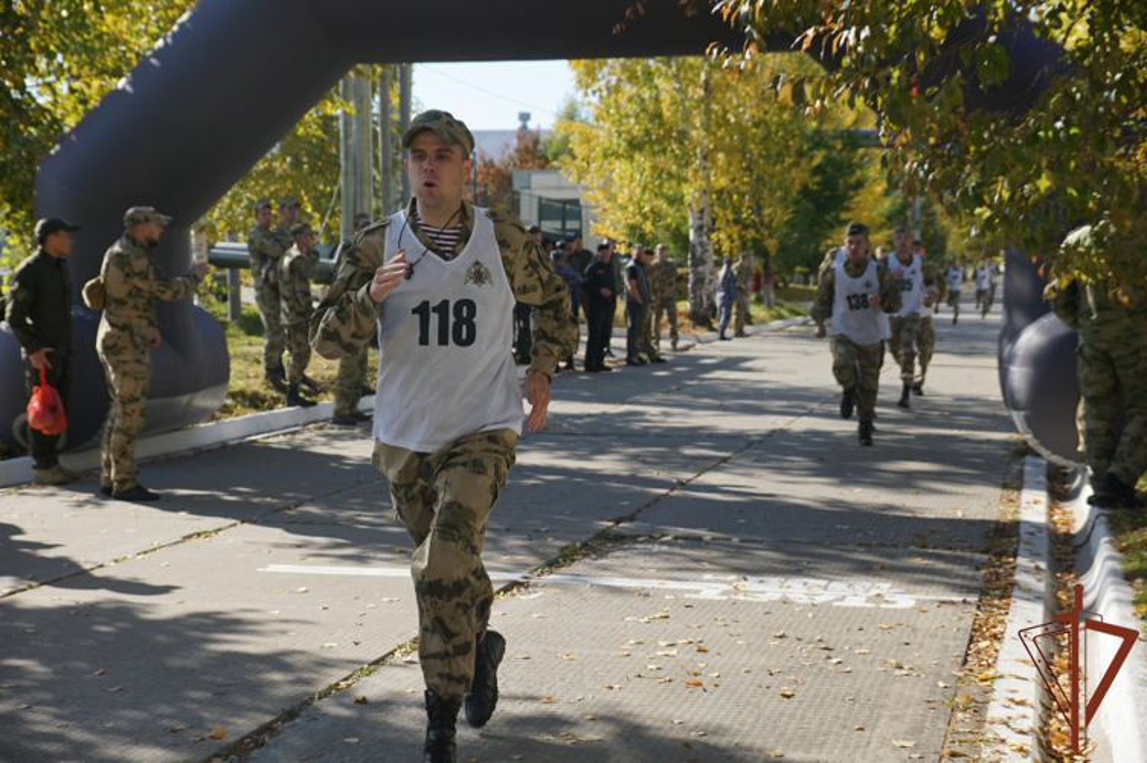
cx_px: 574
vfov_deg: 25.7
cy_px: 382
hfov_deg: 37.9
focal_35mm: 52
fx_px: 1671
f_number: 5
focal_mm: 35
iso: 200
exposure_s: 1/1000
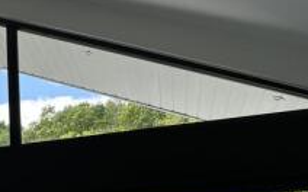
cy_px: 220
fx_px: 587
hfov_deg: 26.0
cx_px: -68
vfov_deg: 17.8
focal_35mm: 70
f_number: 1.78
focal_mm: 6.86
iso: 80
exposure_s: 1/887
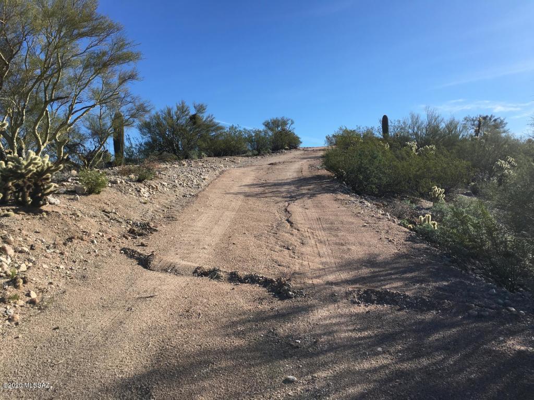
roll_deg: +4.3
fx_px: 447
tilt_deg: +0.7
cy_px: 200
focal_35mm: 29
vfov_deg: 48.2
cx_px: 267
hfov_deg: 61.7
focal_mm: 4.15
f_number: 2.2
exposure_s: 1/1709
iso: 25
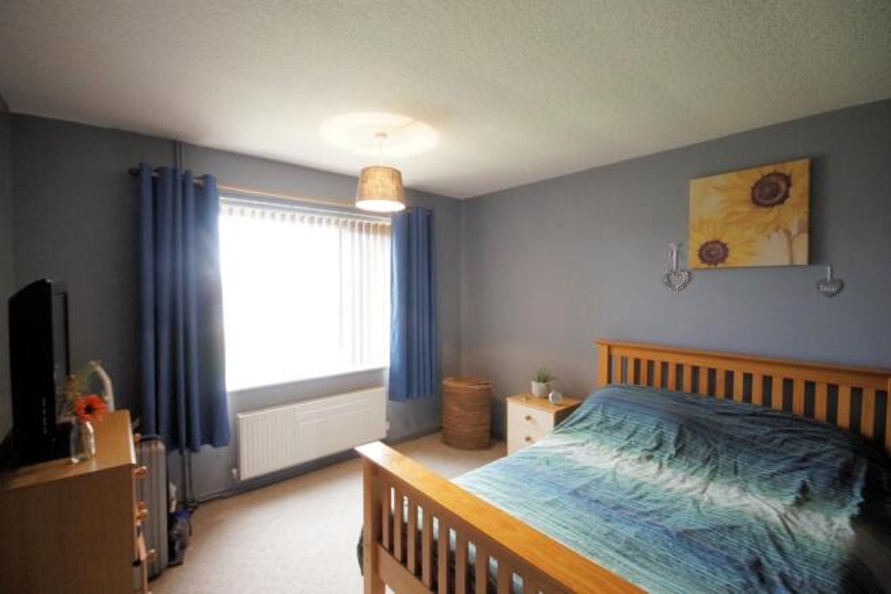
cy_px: 297
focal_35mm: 15
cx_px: 446
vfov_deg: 77.3
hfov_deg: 100.4
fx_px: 371
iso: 2000
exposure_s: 1/60
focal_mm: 10
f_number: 4
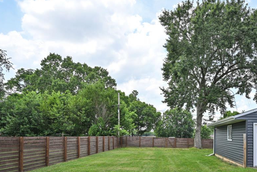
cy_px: 130
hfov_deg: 64.7
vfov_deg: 46.2
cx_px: 181
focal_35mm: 27
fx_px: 193
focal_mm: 14
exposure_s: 1/320
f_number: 6.3
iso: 100
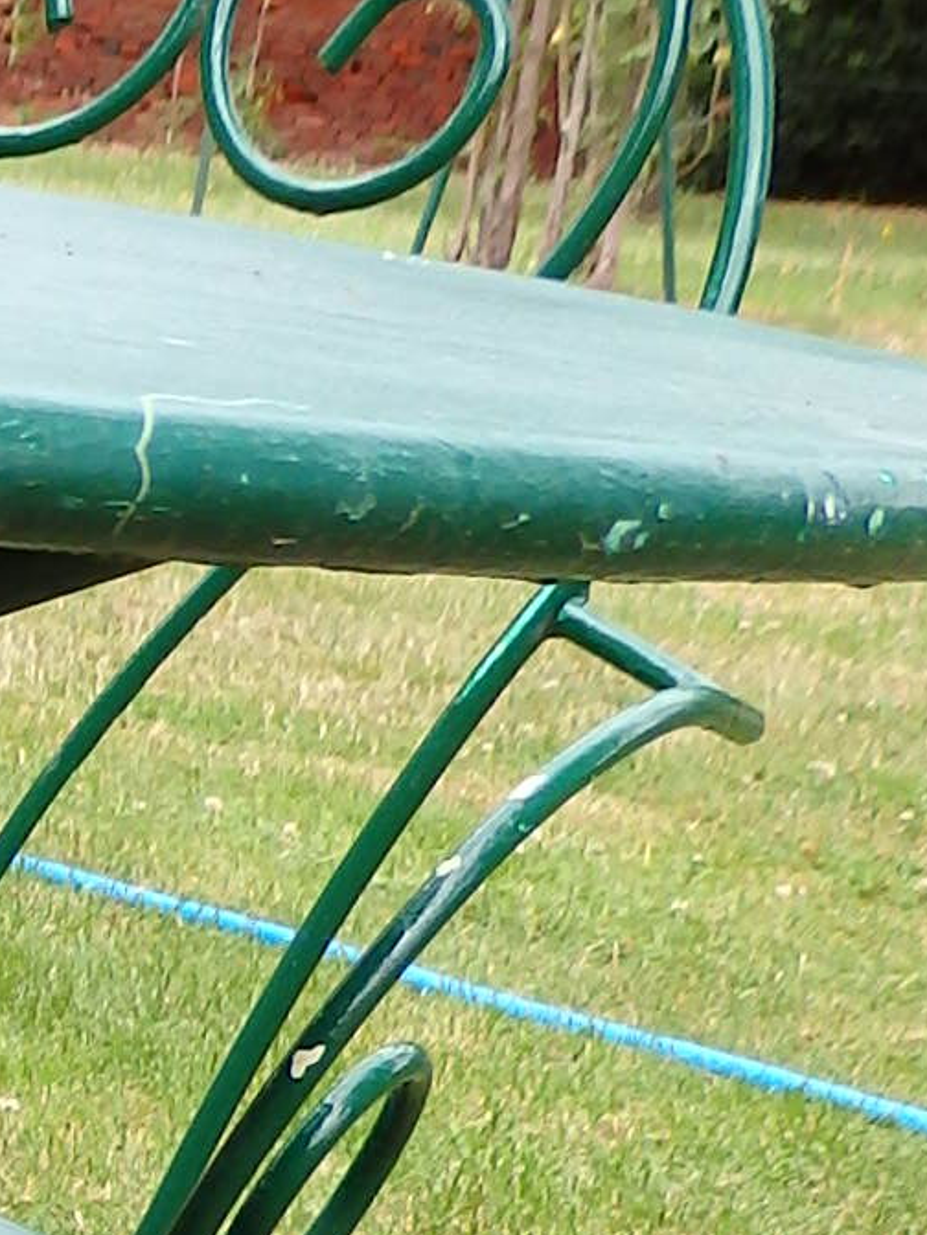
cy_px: 1819
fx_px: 4249
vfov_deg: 15.4
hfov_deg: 10.9
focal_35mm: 119
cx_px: -1124
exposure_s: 1/100
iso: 125
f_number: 3
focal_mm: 4.5
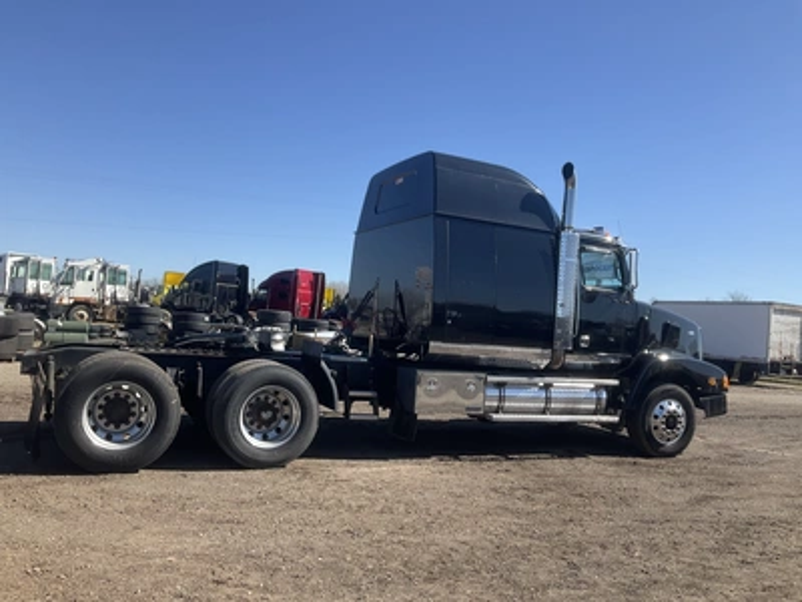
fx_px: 672
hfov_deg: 61.7
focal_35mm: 29
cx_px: 401
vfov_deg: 48.2
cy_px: 301
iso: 25
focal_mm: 3
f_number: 1.8
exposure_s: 1/1412
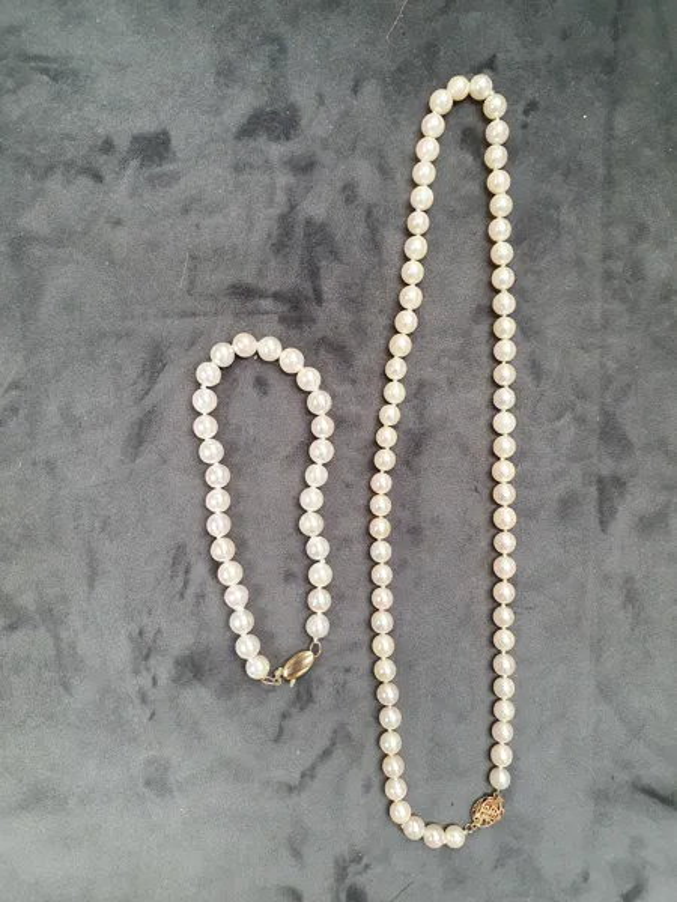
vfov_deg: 67.3
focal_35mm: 26
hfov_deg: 53.1
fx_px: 678
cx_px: 338
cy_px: 451
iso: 250
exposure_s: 1/50
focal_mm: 4.32
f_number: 2.4
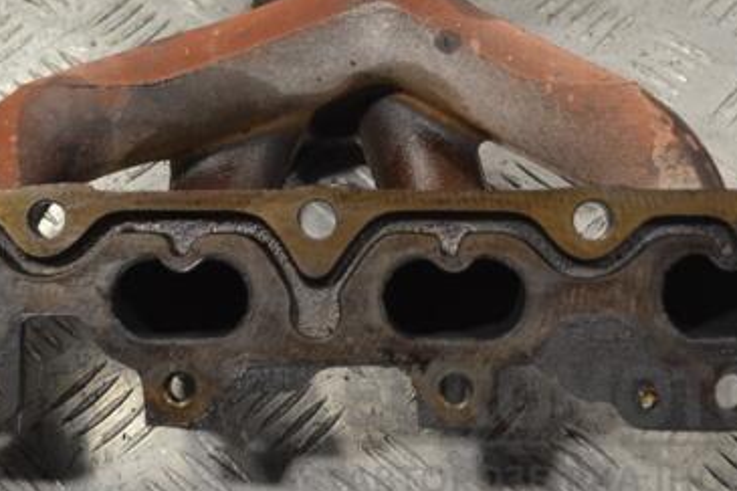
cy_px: 127
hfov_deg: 25.6
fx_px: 1616
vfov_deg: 17.2
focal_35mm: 79
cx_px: 307
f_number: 4.8
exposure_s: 1/100
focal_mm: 32
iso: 400
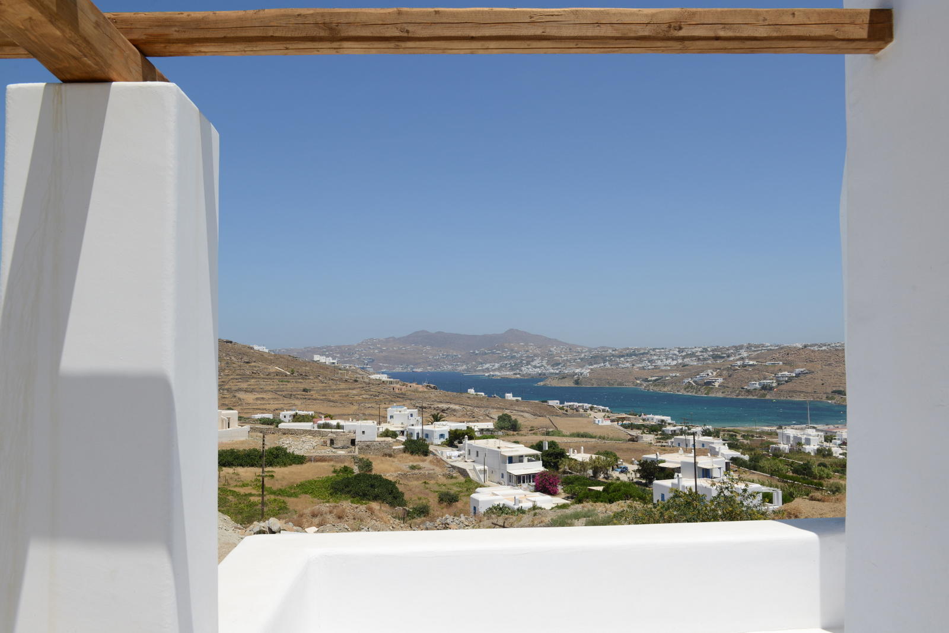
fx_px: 765
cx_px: 474
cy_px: 316
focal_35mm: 29
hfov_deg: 63.6
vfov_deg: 45.0
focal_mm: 29
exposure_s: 1/500
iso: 200
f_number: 11
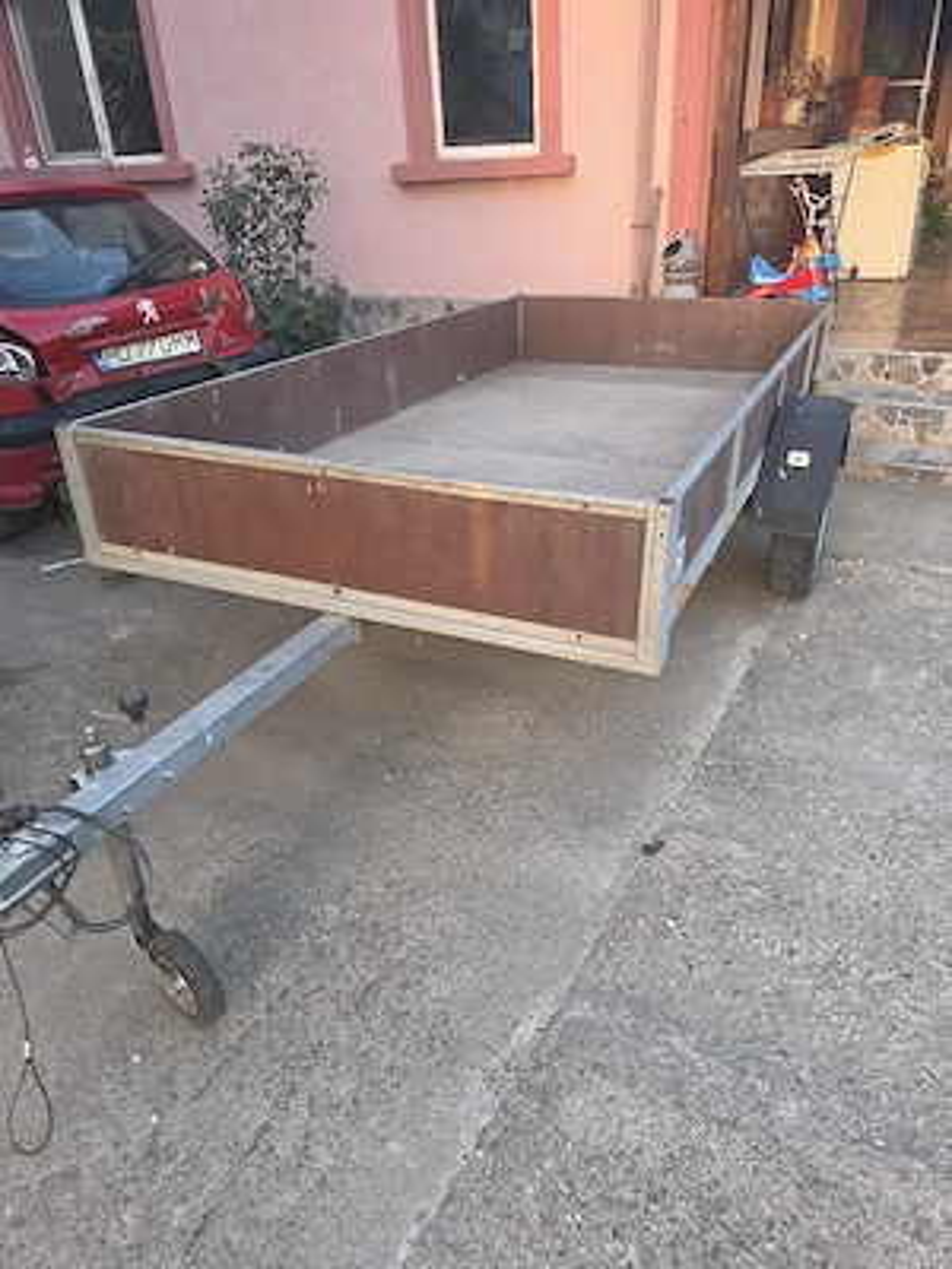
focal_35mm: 23
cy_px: 634
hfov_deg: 58.9
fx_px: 843
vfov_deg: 73.9
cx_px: 476
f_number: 1.4
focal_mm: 6.5
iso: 20
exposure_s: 1/50.3
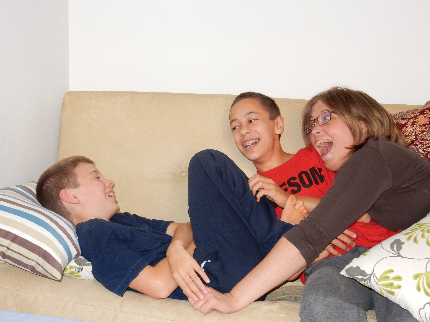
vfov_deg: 28.6
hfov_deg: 37.5
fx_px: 634
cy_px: 161
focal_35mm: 51
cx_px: 215
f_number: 4.5
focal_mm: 9
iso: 220
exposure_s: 1/30
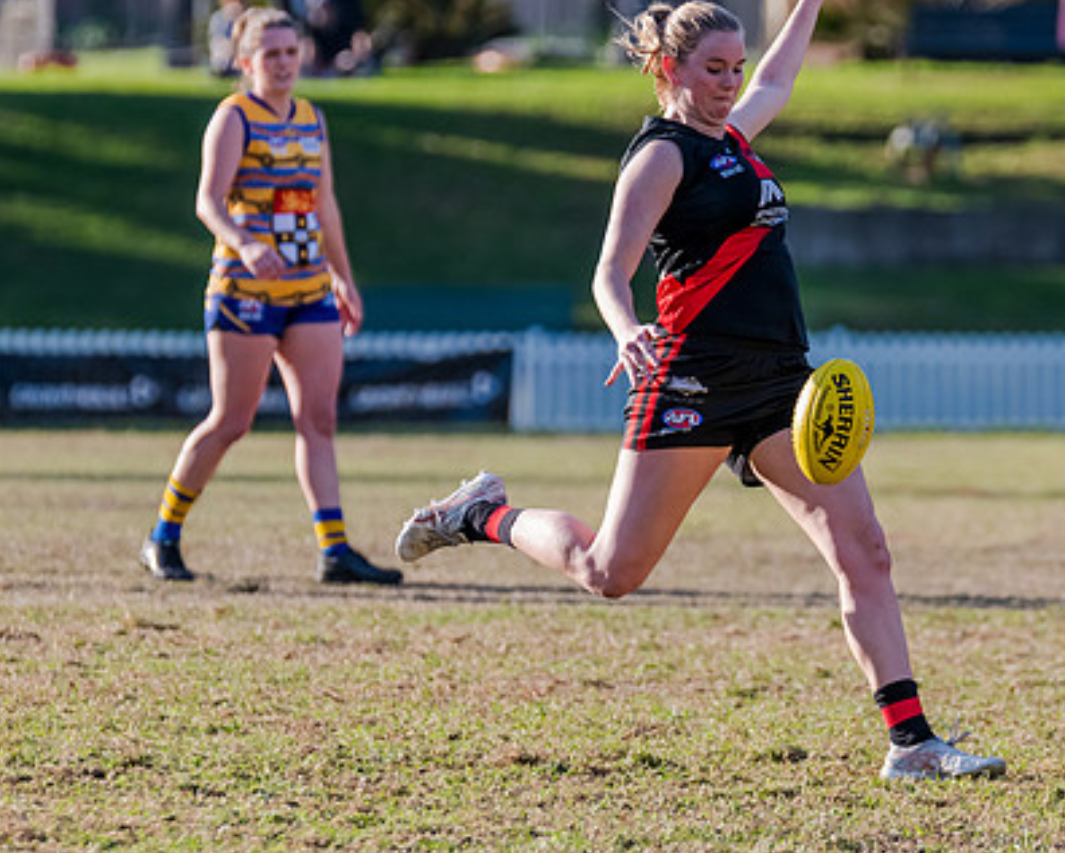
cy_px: 320
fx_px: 17403
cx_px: 826
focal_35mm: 552
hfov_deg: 3.5
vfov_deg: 2.8
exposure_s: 1/1600
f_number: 5.6
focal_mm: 330
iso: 800
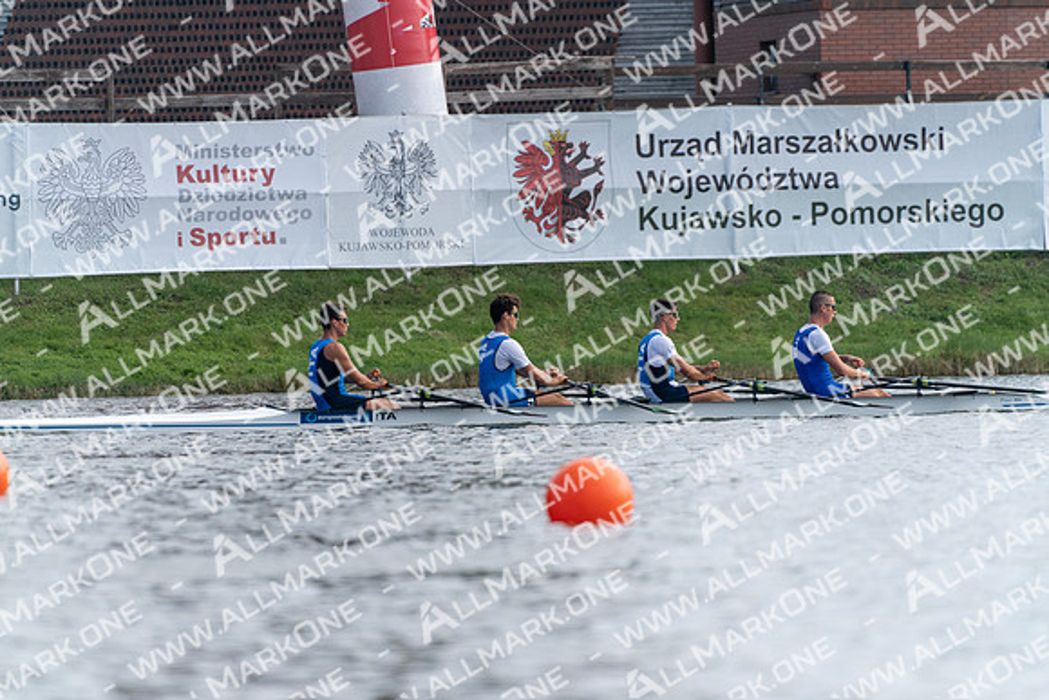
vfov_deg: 3.7
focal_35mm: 372
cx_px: 524
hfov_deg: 5.5
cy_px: 350
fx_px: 10842
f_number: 5.6
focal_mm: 372
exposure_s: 1/1600
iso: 640
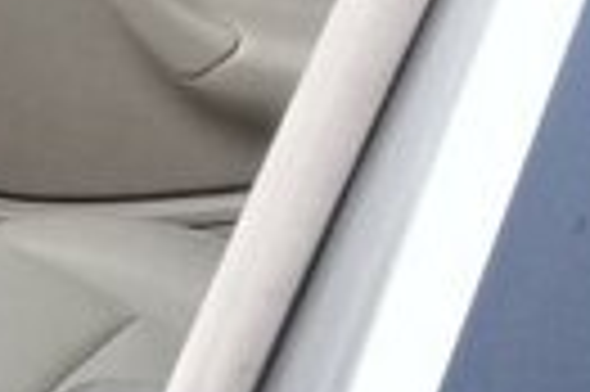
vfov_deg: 8.4
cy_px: 376
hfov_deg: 10.6
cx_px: -883
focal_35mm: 163
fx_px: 2668
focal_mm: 3.3
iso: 100
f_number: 2.2
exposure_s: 1/100
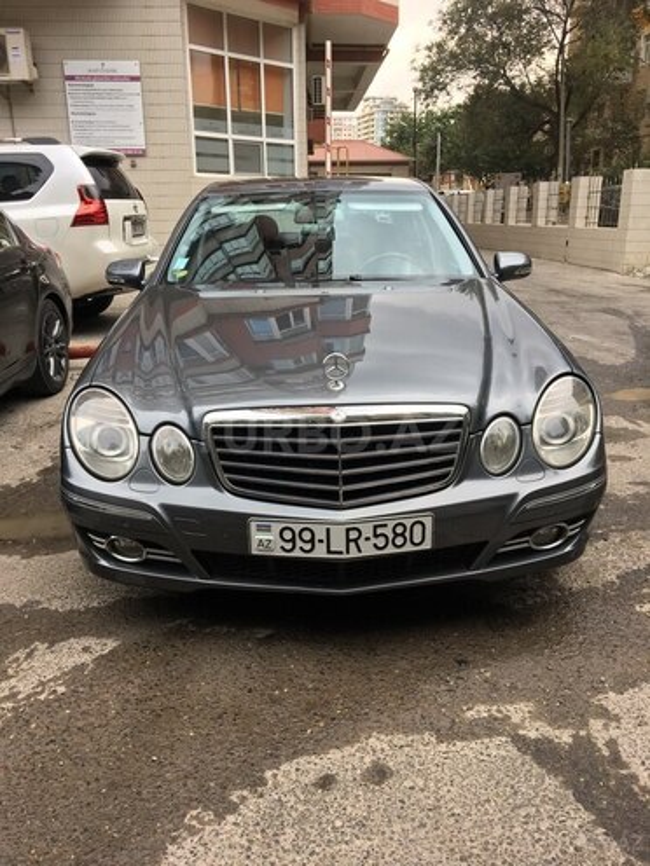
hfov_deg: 48.2
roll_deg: -0.1
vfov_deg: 61.7
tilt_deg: -16.1
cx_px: 325
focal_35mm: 29
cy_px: 433
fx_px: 726
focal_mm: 4.15
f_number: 2.2
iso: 25
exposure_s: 1/111
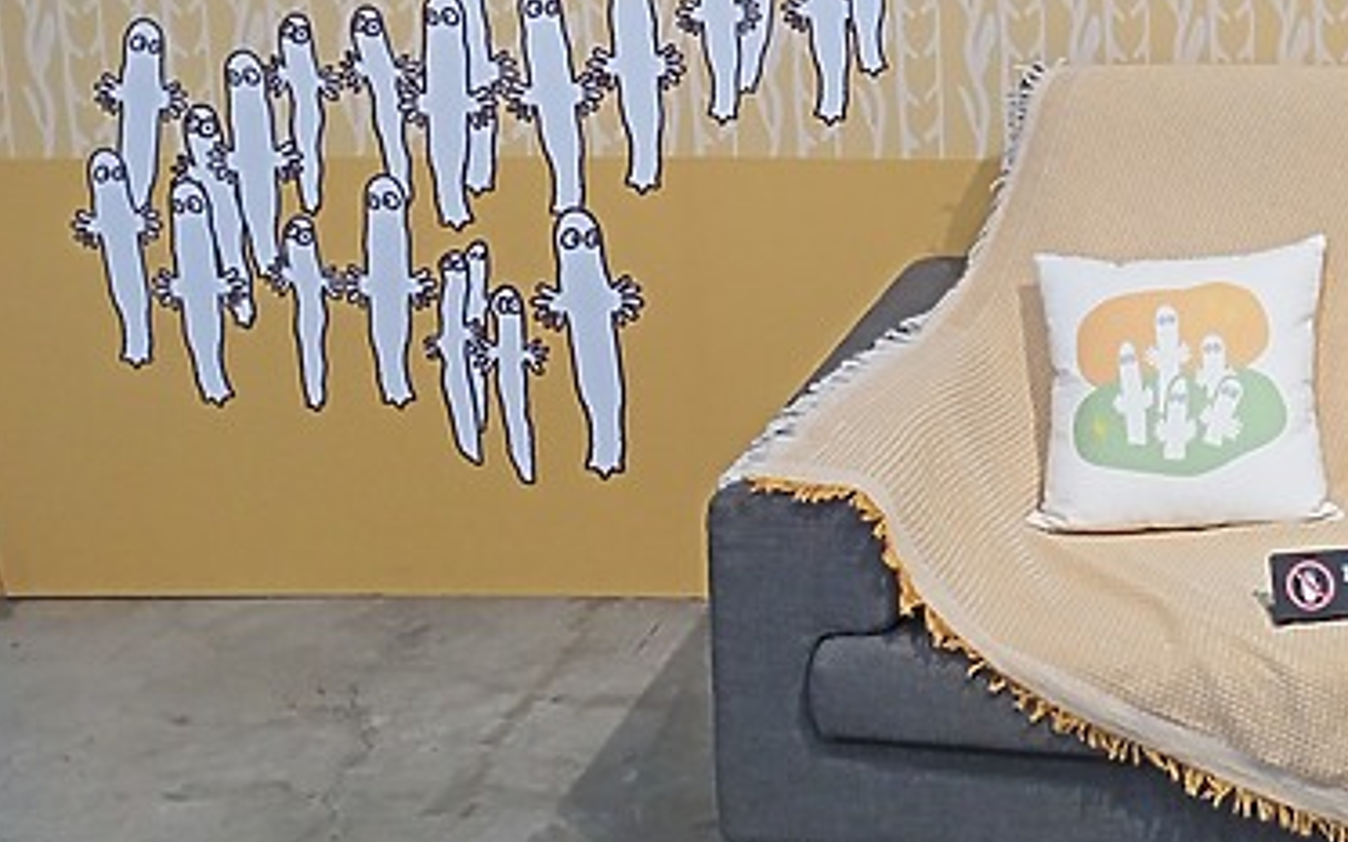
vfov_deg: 20.2
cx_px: 1330
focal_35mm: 62
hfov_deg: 30.7
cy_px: -42
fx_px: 2277
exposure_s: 1/33.3
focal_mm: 4.05
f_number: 1.8
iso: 209
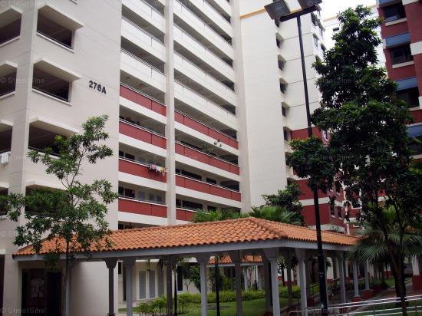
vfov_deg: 38.6
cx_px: 211
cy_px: 158
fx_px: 451
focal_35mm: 37
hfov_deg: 50.2
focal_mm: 6.2
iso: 80
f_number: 5.6
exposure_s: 1/160
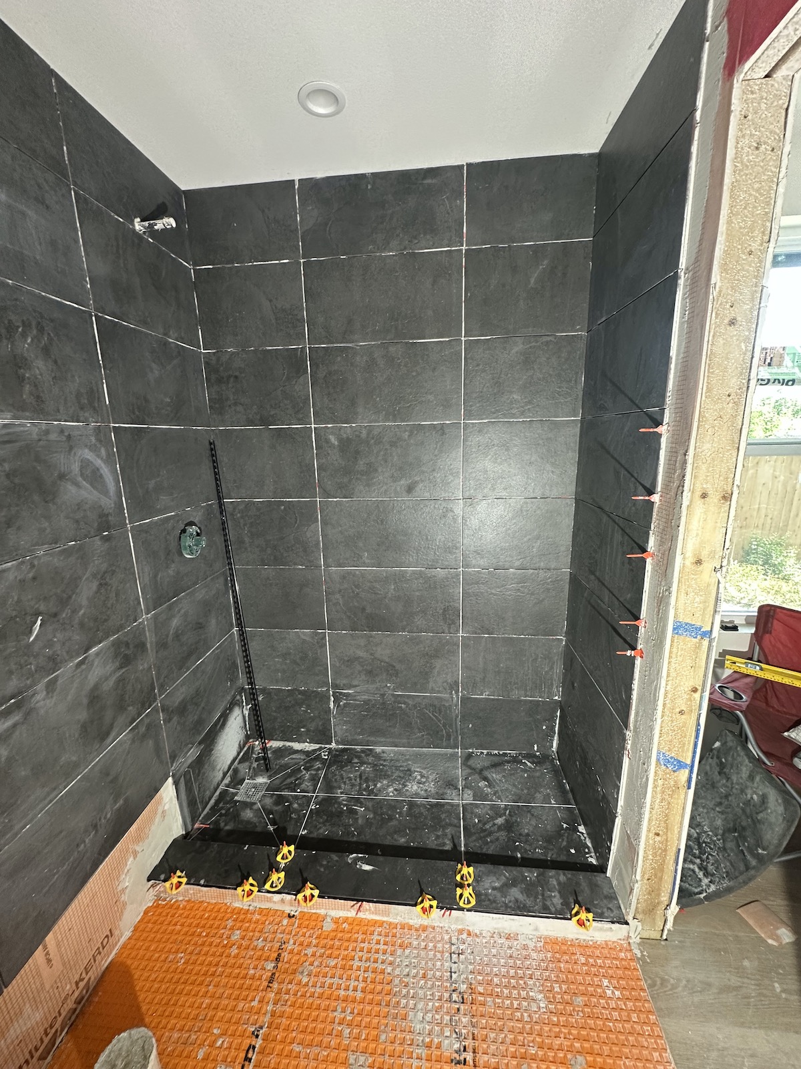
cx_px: 400
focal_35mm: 14
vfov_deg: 102.1
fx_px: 432
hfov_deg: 85.7
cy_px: 534
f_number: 2.2
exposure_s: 1/60
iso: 200
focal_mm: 2.22
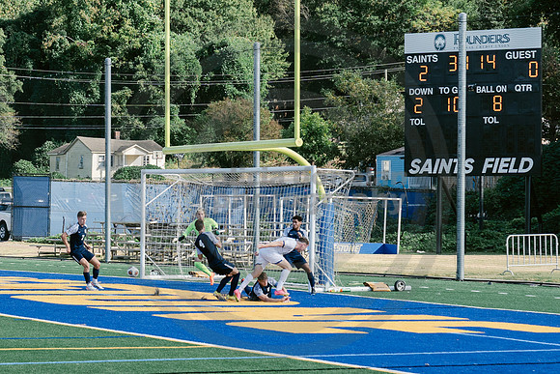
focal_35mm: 142
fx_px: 2203
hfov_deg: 14.4
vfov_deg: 9.7
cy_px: 226
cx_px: 64
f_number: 5.6
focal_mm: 70
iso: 640
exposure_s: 1/1000
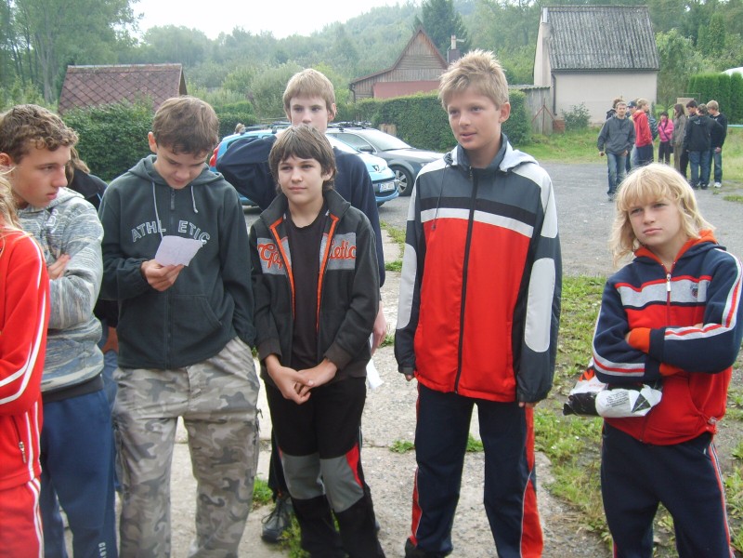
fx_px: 751
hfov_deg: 52.6
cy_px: 279
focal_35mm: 35
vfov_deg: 40.7
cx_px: 372
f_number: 2.8
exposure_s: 1/90
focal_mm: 5.8
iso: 50
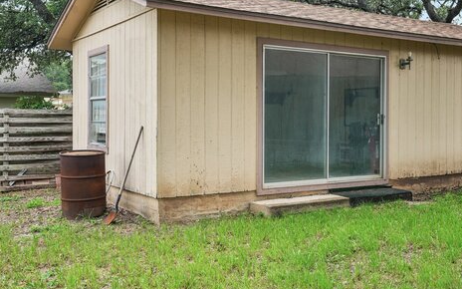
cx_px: 286
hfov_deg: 44.0
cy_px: 125
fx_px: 567
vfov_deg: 28.6
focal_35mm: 45
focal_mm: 32
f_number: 8
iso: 200
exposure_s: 1/60
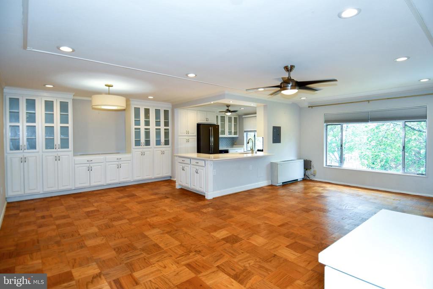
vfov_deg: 67.4
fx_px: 217
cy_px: 144
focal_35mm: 18
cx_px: 216
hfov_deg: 90.0
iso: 200
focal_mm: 12
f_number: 4
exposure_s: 1/60
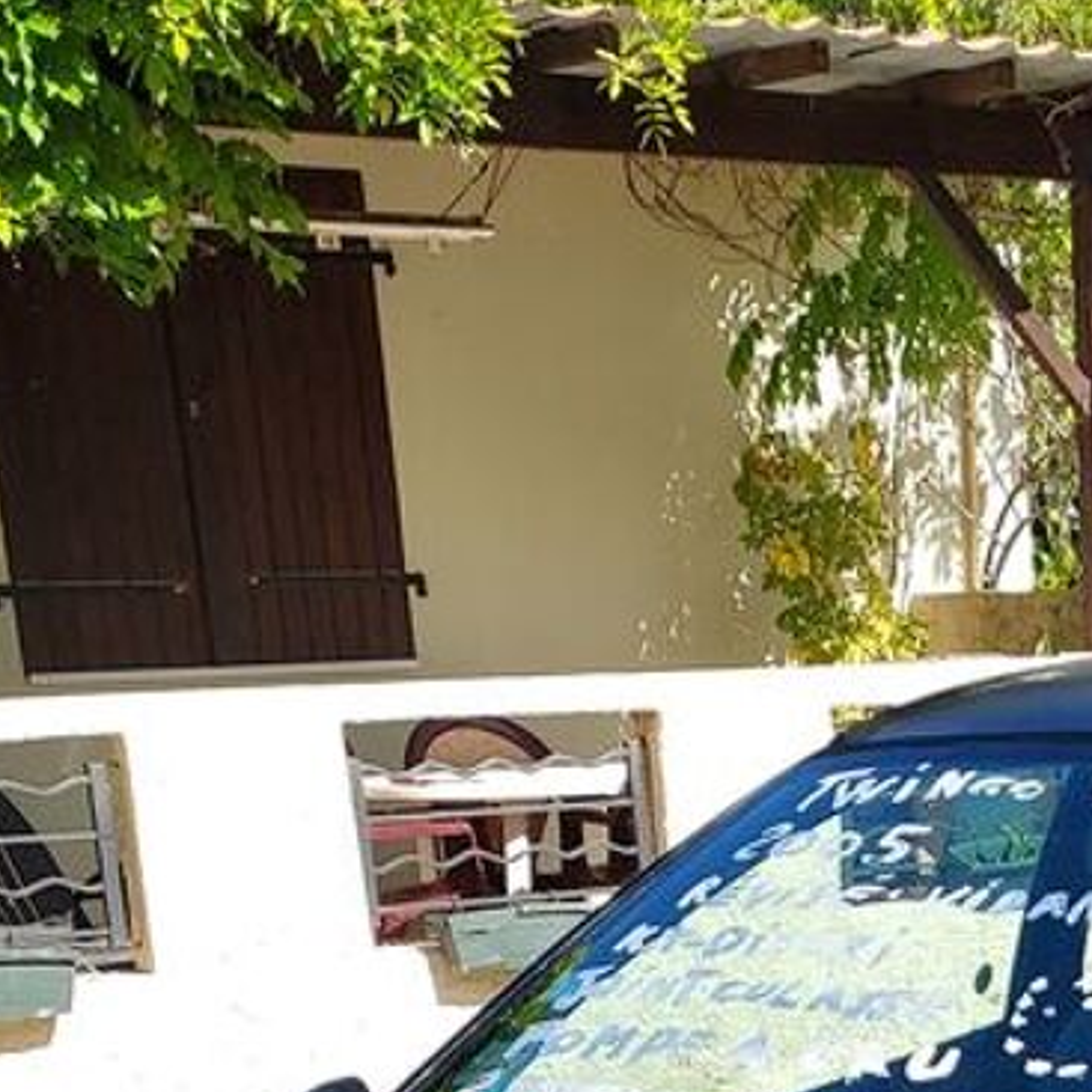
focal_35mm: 77
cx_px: 1131
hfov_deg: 21.6
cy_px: 1596
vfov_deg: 19.8
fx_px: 2748
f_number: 1.8
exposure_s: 1/533
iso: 40
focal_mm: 4.6
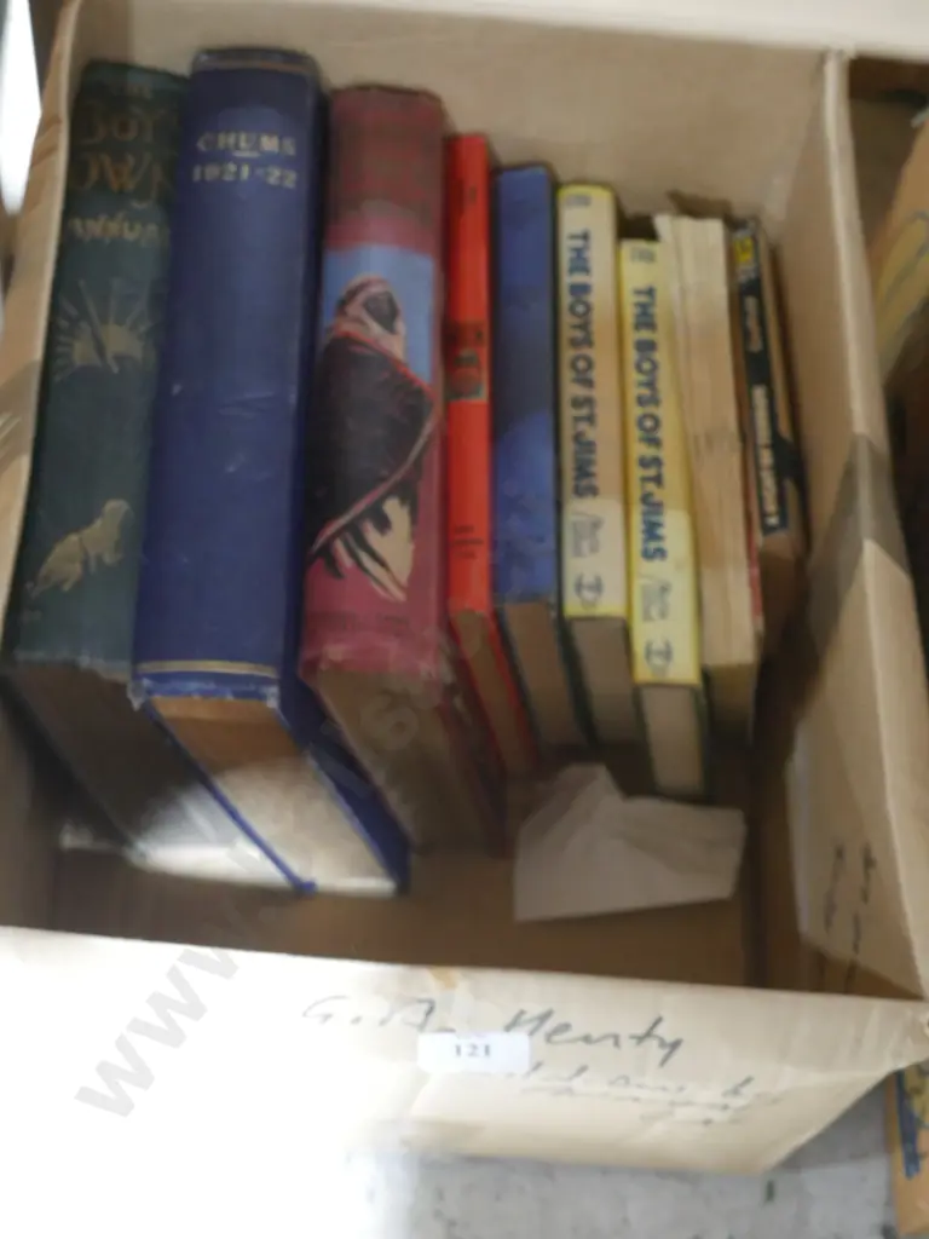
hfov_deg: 27.0
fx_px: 1932
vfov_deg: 35.5
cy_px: 620
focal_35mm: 54
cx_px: 464
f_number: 5.6
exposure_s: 1/20
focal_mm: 27
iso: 3200
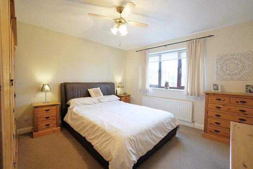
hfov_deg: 100.4
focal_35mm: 15
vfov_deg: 77.4
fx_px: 105
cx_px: 126
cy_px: 84
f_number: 4
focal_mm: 10
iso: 1600
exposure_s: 1/160
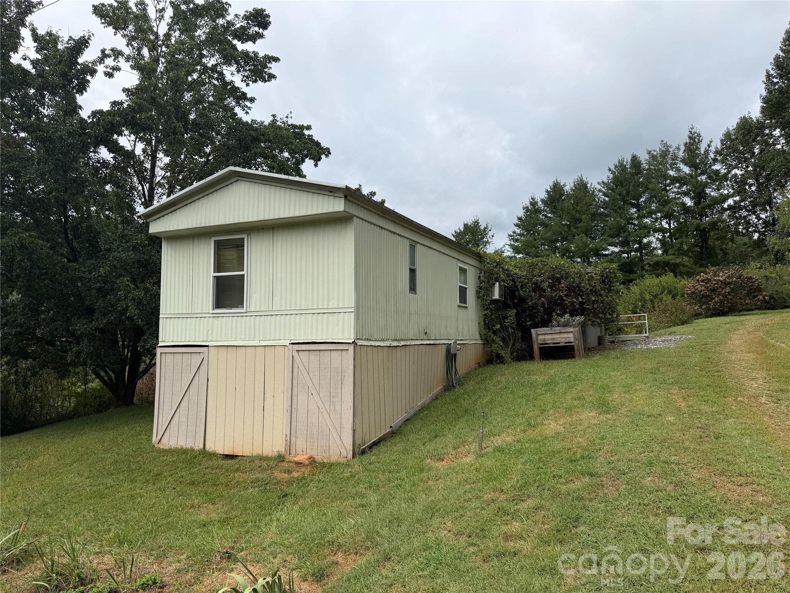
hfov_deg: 71.6
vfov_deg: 56.8
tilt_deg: +4.7
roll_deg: +0.6
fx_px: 548
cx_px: 395
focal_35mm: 24
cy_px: 296
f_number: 1.78
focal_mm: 6.76
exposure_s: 1/2907
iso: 80
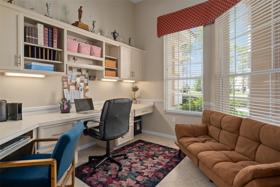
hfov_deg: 86.9
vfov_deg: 64.5
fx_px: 148
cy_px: 94
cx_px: 140
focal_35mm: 19
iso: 320
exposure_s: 1/5
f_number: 8
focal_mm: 19
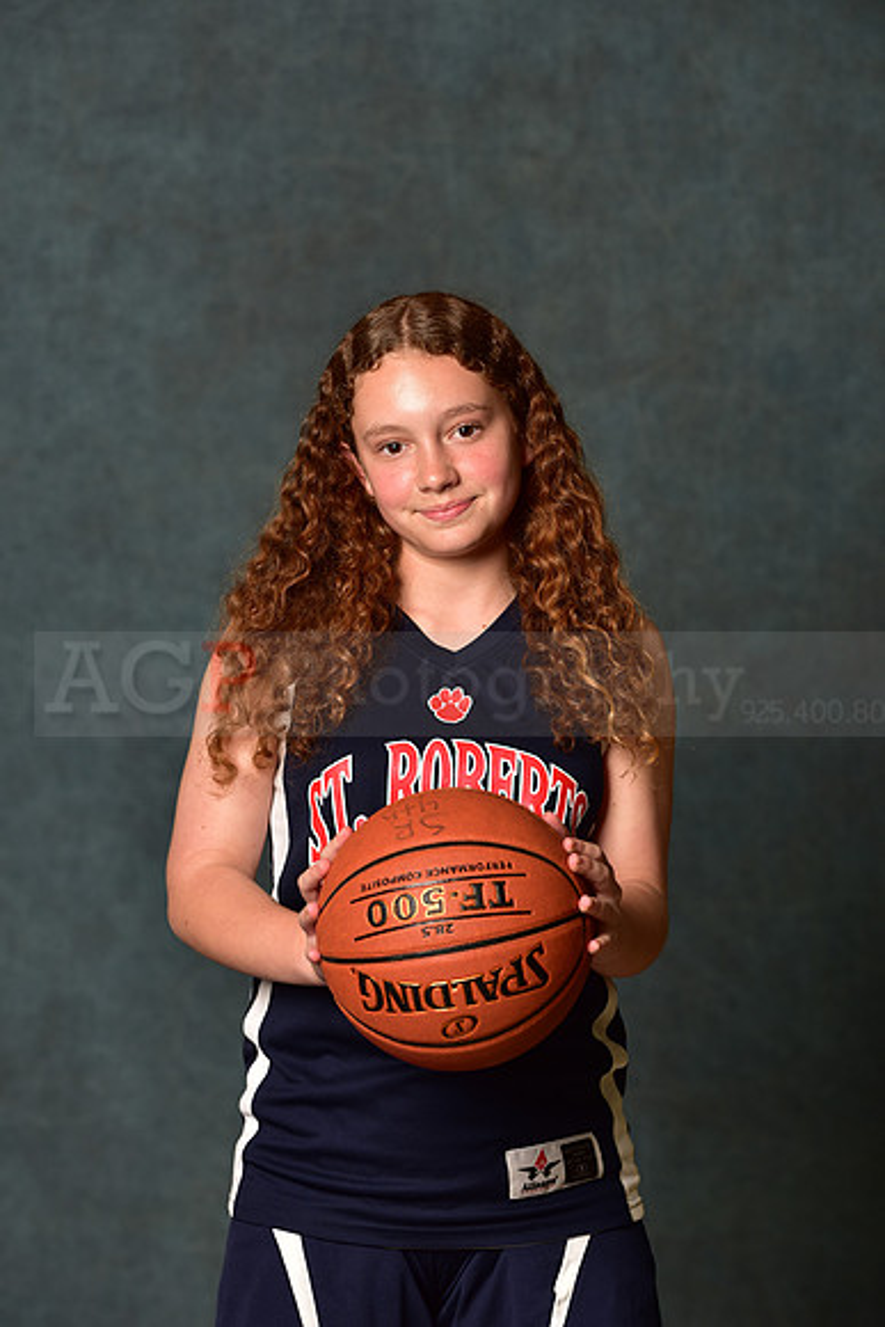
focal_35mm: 140
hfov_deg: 9.8
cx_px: 442
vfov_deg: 14.7
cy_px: 664
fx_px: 5159
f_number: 4.5
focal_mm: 140
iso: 200
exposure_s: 1/200
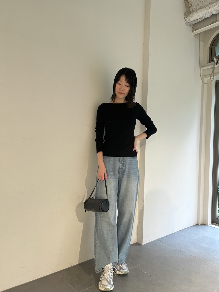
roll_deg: -2.7
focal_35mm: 26
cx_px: 110
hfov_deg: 53.1
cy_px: 146
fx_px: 219
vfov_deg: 67.3
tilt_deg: +0.3
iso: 100
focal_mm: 5.7
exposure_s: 1/50
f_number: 1.5
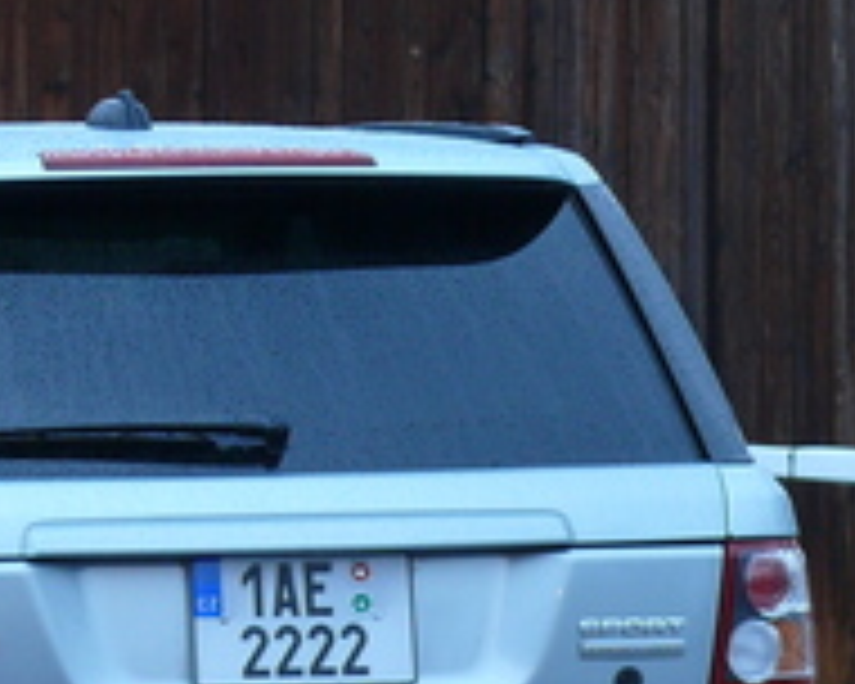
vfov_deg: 4.5
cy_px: 682
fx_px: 8705
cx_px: 40
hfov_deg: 5.6
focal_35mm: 344
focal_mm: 20
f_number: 3.2
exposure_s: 1/8
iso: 100
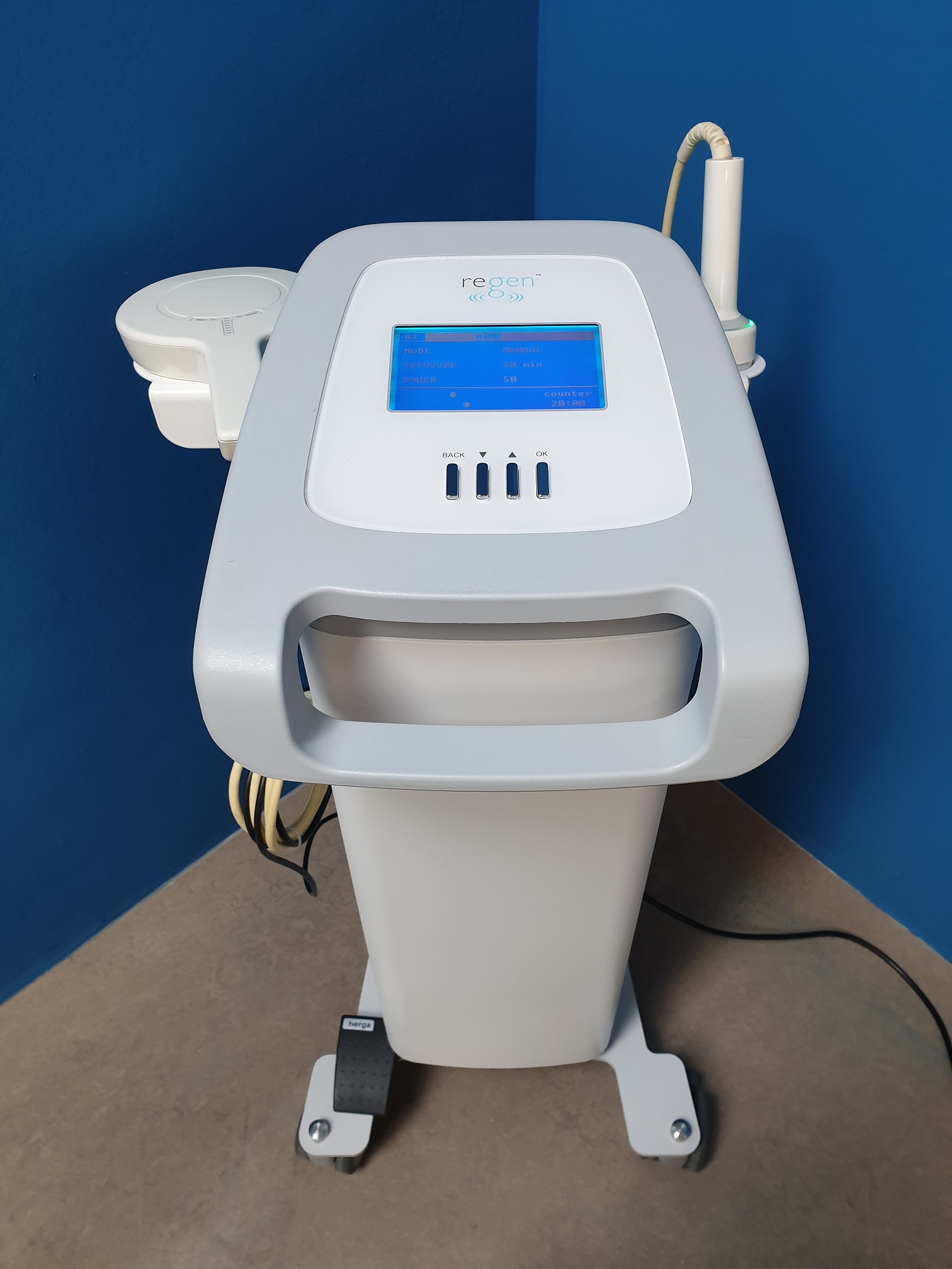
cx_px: 476
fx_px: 953
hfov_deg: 53.1
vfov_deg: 67.3
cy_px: 634
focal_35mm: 26
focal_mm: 4.3
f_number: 2.4
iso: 160
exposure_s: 1/50
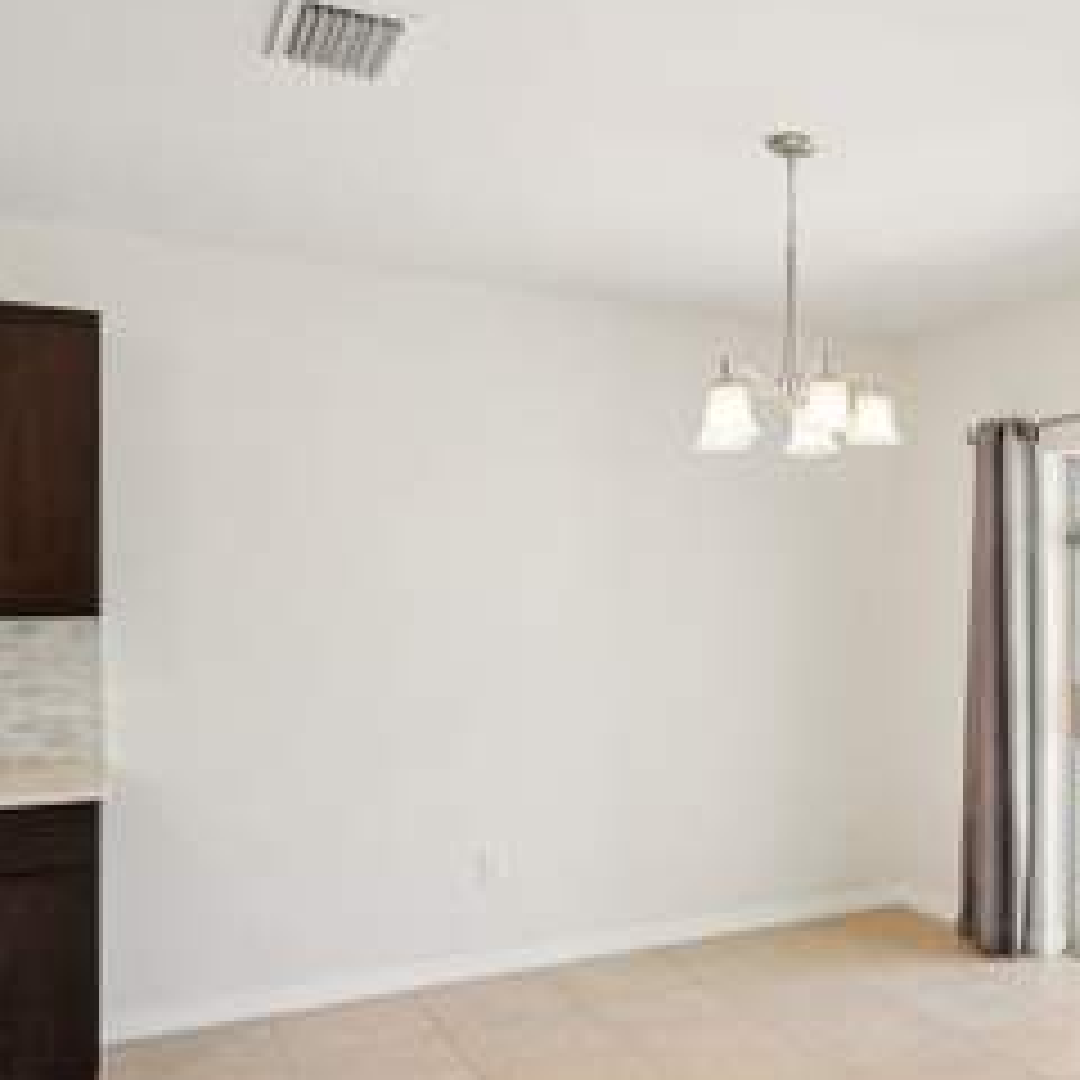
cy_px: 587
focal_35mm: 34
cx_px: 846
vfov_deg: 48.4
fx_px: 1200
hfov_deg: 46.2
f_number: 8
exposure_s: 1/30
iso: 400
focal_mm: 20
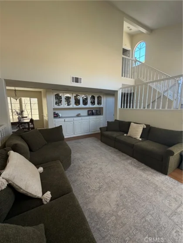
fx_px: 99
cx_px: 92
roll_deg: -0.5
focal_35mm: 14
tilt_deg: -9.2
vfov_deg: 102.1
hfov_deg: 85.7
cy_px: 122
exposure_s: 1/121
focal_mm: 2.22
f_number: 2.2
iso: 200
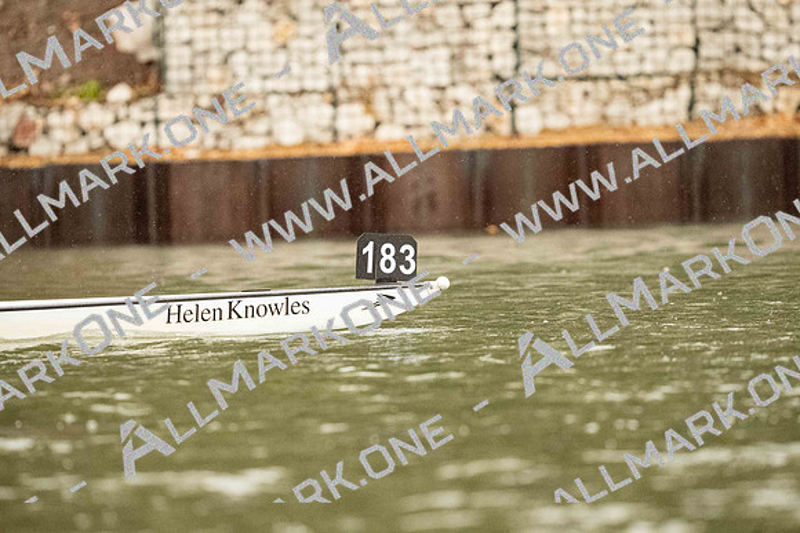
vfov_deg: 3.9
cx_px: 400
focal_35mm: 351
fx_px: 7795
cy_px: 266
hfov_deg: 5.9
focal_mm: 350.7
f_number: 5
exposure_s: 1/2000
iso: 6400
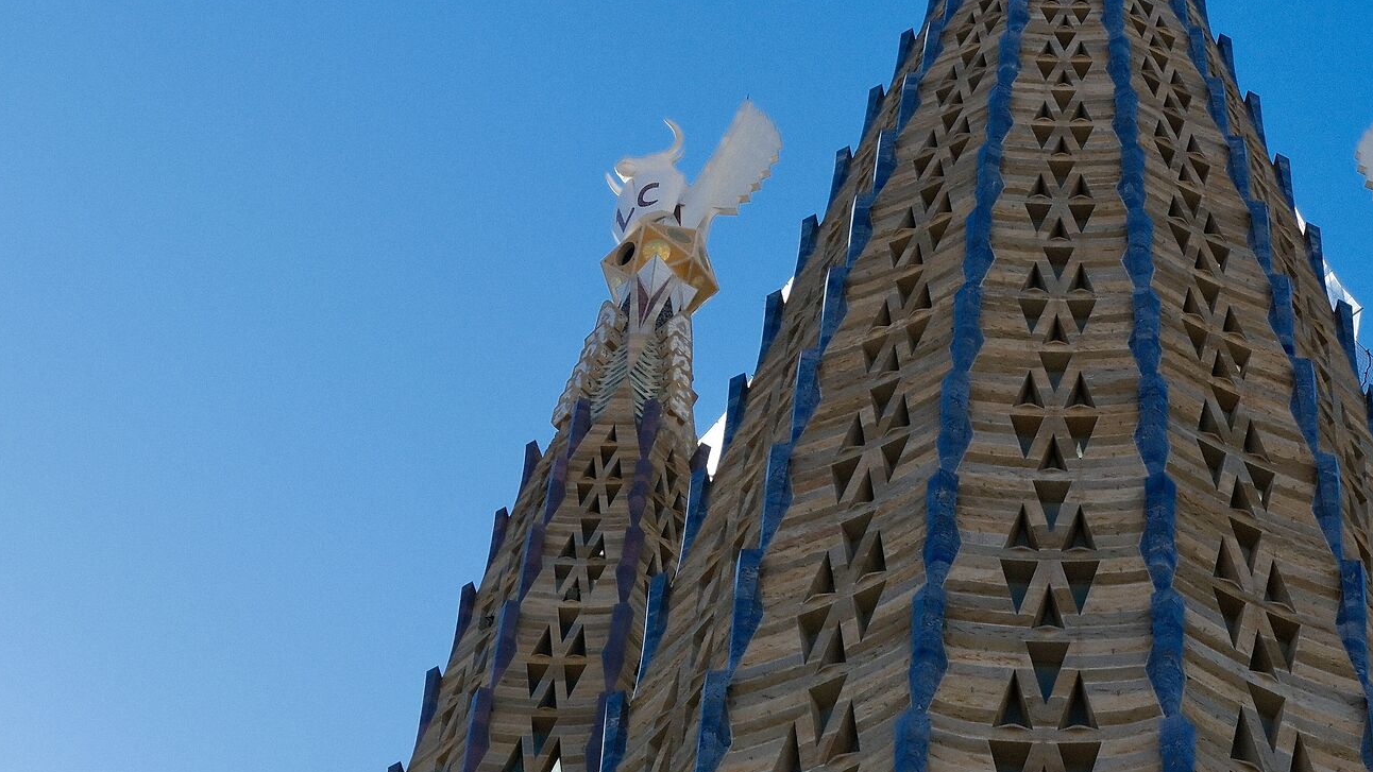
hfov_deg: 19.5
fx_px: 3969
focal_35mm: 109
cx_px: 1060
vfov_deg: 11.0
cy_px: 56
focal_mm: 37.4
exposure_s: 1/640
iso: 125
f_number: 5.6
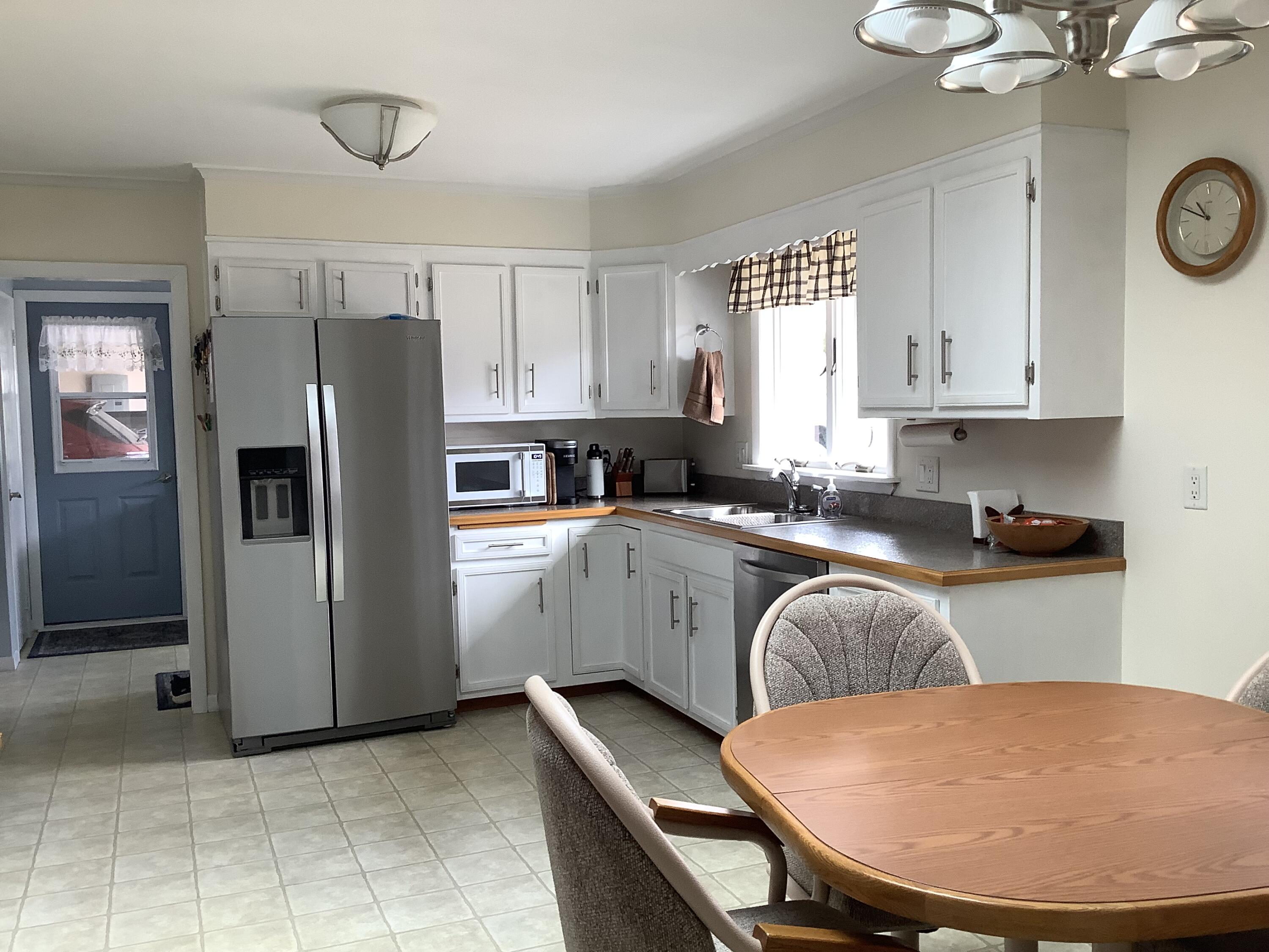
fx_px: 1136
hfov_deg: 58.4
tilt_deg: -4.7
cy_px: 476
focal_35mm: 31
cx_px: 634
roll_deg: +0.9
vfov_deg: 45.4
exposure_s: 1/60
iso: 64
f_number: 2.4
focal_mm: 3.3
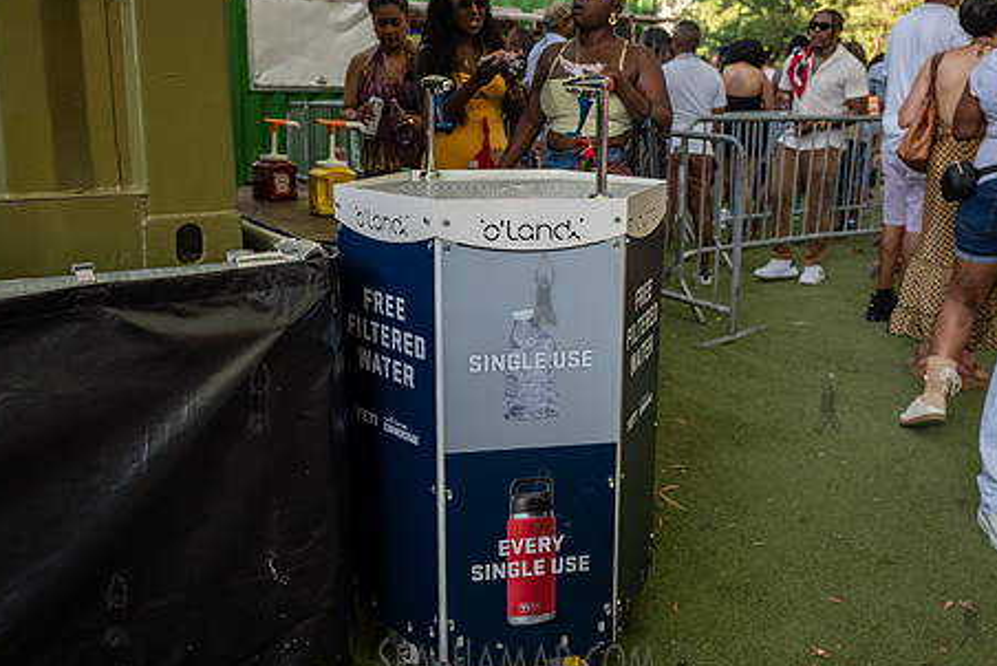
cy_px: 288
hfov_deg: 53.0
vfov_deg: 36.9
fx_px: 998
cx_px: 543
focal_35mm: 36
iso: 400
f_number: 3.2
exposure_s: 1/320
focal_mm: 24
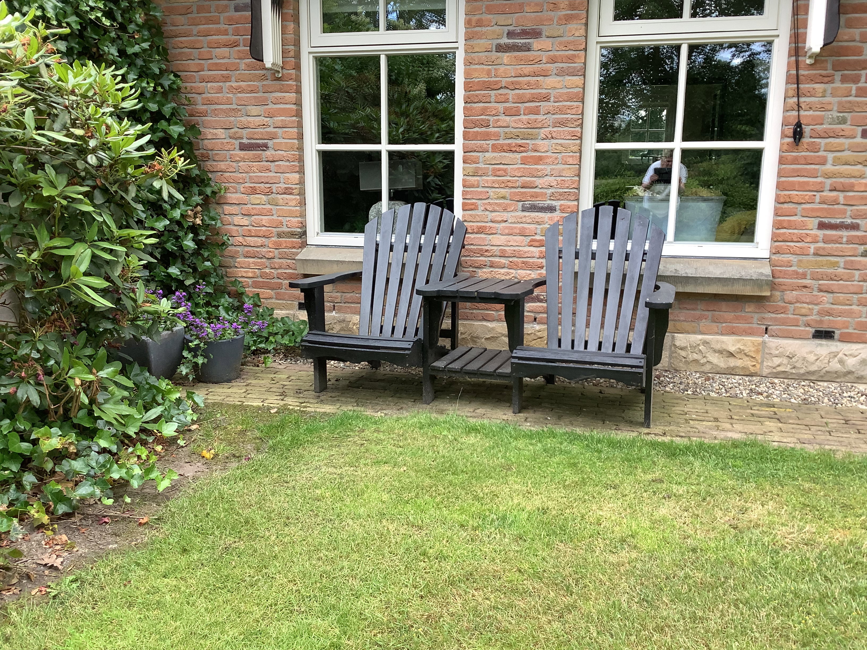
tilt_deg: -13.2
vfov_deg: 45.4
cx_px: 434
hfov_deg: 58.4
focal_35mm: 31
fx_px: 776
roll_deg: +0.5
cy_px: 325
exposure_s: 1/120
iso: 32
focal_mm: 3.3
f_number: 2.4
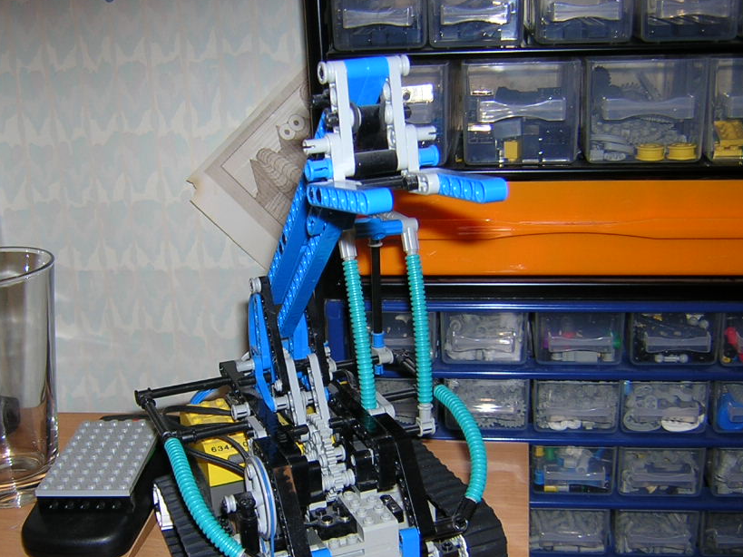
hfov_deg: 42.0
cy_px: 327
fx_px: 966
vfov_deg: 32.1
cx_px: 321
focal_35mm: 45
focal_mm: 4.7
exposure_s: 1/60.1
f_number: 2.6
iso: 100
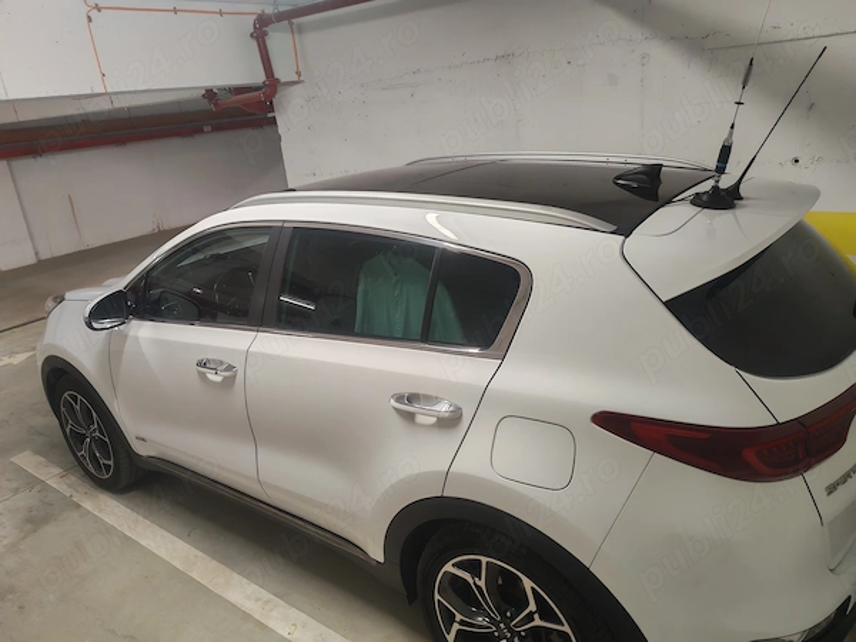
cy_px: 321
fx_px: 668
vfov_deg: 51.4
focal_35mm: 27
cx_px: 428
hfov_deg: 65.3
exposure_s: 1/100
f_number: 1.9
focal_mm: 6.12
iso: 1250
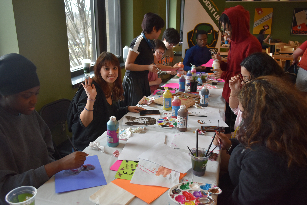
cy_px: 102
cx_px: 154
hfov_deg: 61.9
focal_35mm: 30
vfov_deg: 43.6
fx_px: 256
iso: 500
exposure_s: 1/250
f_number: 3.8
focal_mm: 20
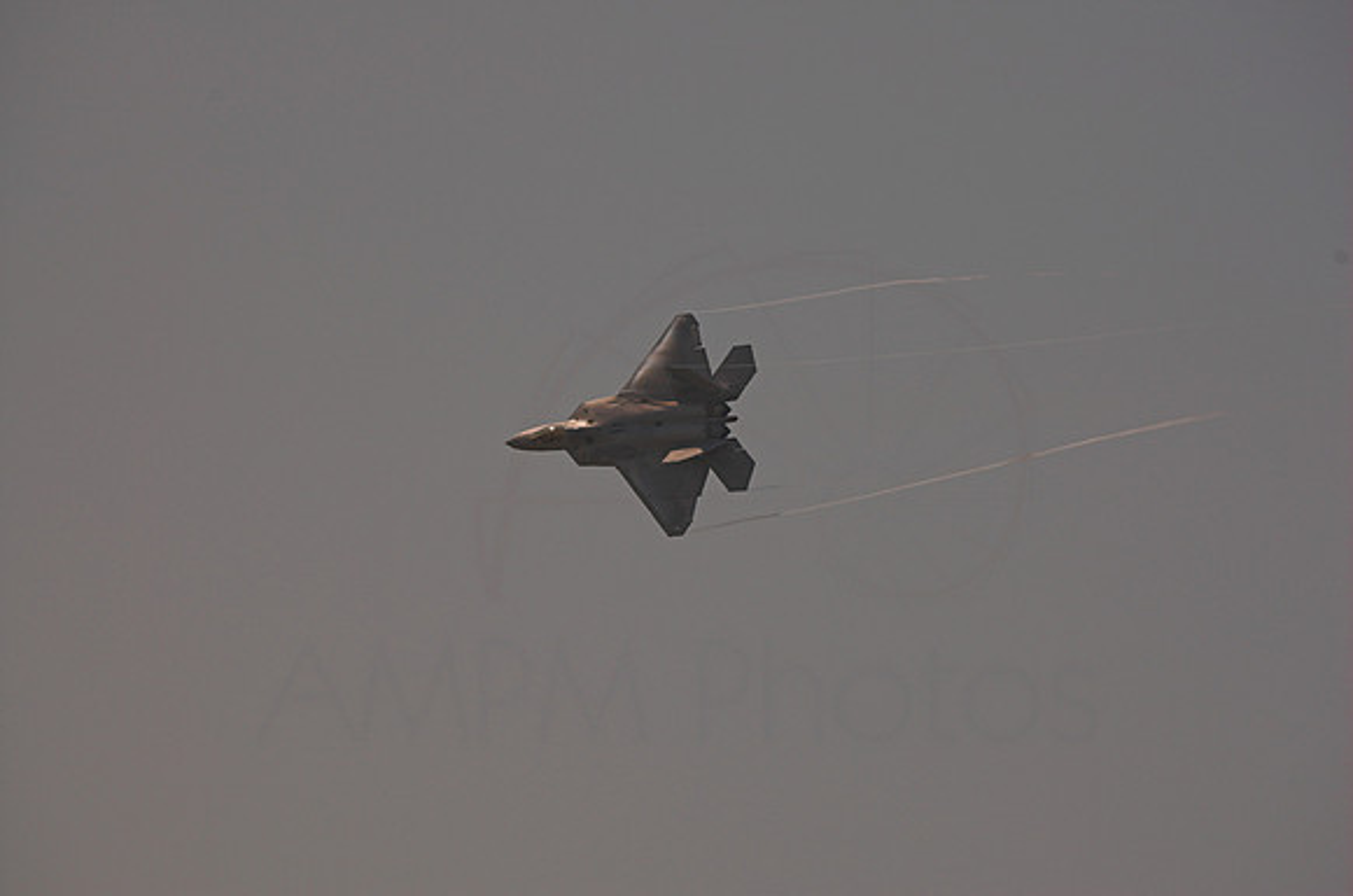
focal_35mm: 480
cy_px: 448
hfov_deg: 4.3
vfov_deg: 2.9
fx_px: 18000
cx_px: 676
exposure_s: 1/1000
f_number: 10
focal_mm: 320
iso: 200
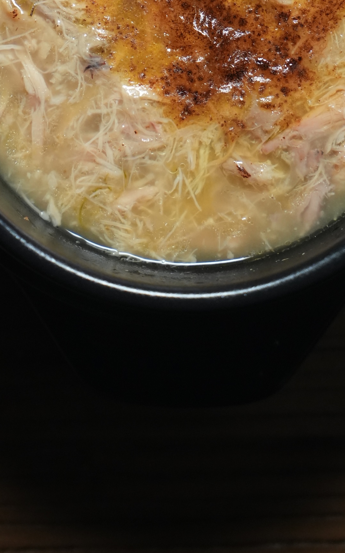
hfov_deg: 12.6
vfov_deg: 19.5
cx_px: 184
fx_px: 1565
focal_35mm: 104
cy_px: 21
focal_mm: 50
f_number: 4
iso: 3200
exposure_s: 1/125
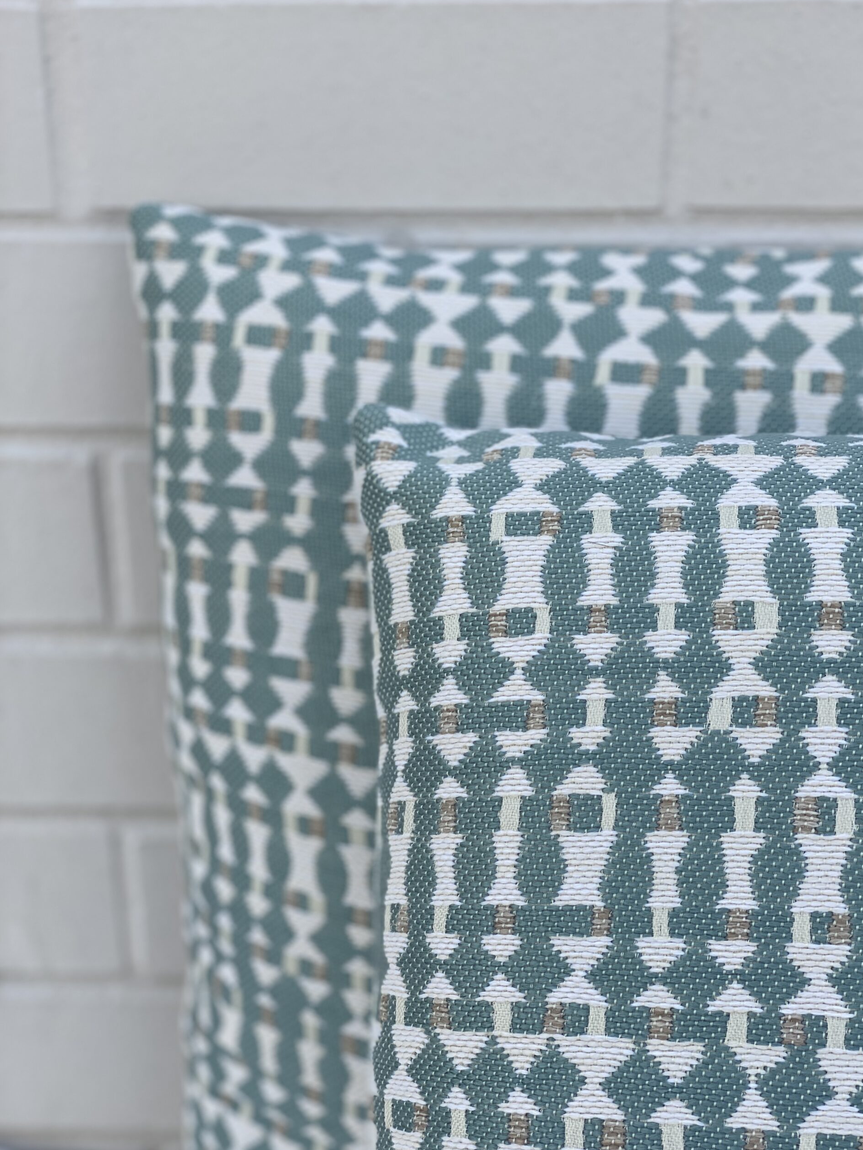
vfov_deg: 36.2
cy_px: 569
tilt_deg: -20.6
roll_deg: +0.1
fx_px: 1762
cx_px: 439
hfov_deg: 27.5
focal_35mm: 53
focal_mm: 6
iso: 20
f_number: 2
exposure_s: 1/959
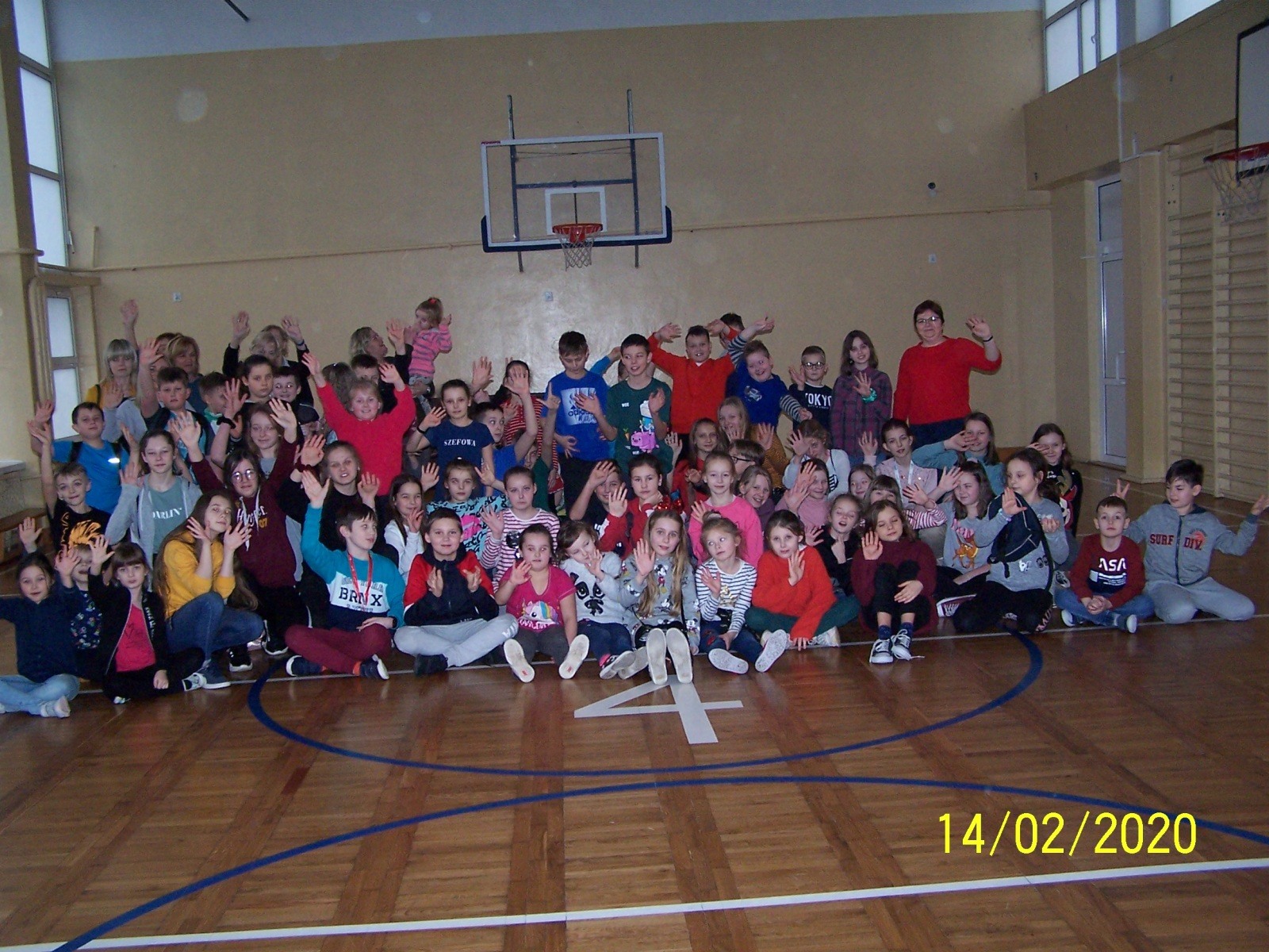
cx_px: 634
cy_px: 476
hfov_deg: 49.0
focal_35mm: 38
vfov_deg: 37.7
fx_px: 1393
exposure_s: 1/60
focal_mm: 6.3
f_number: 2.8
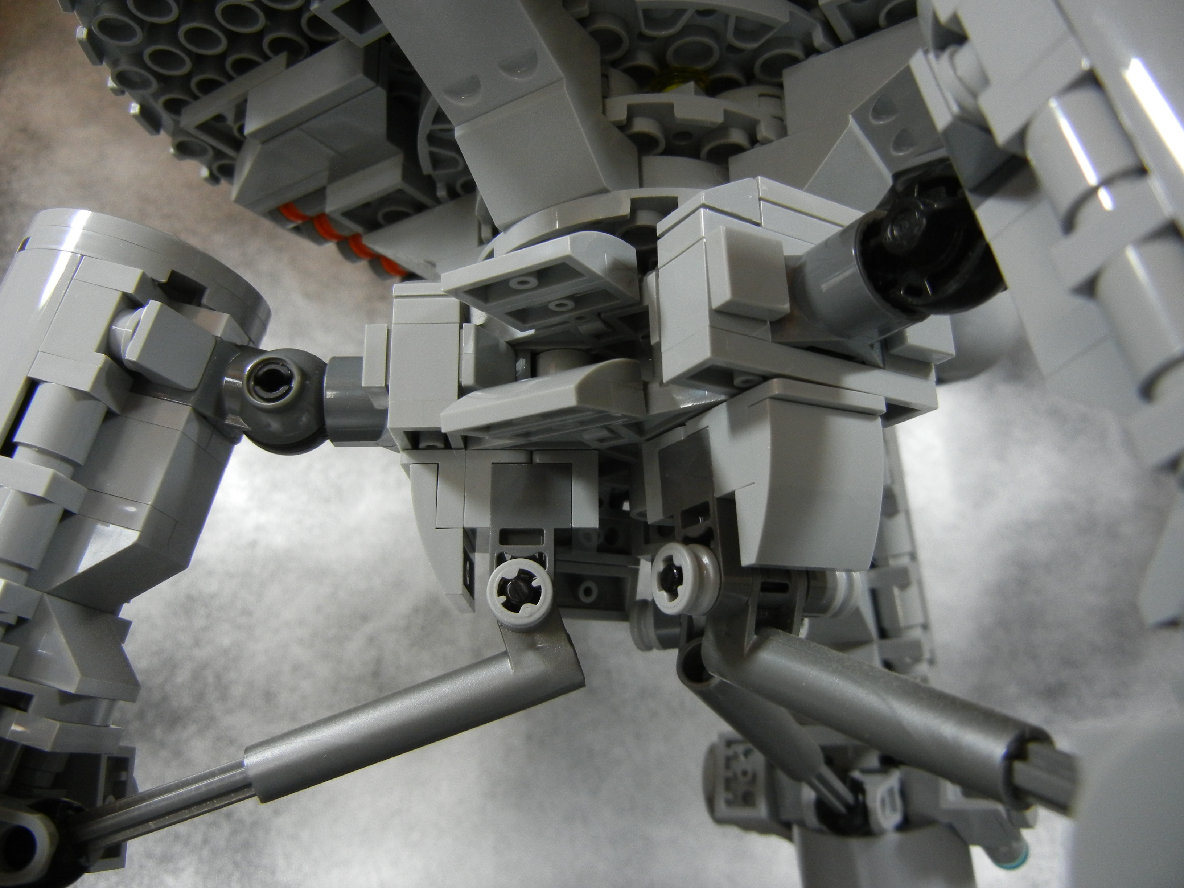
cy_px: 444
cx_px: 592
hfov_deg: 60.0
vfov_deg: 46.8
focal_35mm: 30
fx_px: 1026
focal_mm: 5.4
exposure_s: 1/89.6
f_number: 3.5
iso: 400
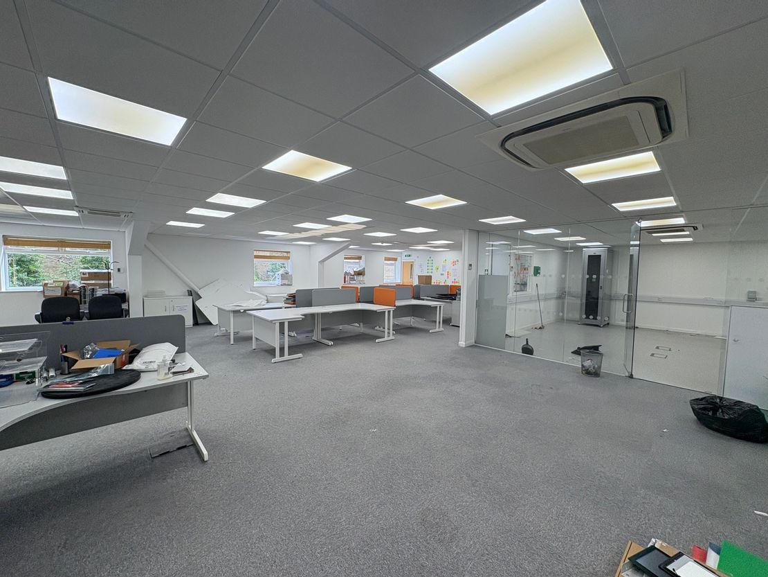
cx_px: 384
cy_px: 288
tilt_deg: -2.8
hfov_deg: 102.1
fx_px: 311
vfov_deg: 85.7
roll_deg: -0.5
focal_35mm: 14
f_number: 2.2
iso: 64
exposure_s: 1/128
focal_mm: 2.22
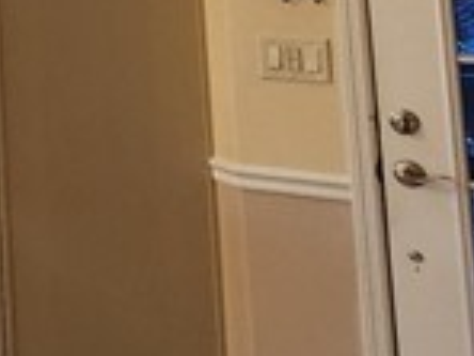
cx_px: -698
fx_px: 1232
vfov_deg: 15.1
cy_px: -196
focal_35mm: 90
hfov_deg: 14.0
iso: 125
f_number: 2.2
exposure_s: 1/60
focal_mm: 2.2
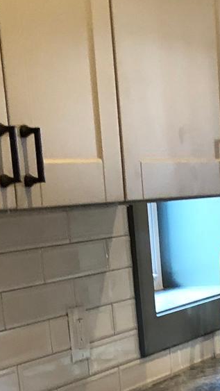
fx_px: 1150
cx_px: 235
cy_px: 514
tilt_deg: -15.7
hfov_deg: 10.8
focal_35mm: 111
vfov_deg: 18.0
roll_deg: +3.7
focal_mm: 3.99
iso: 64
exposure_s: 1/15
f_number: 1.8
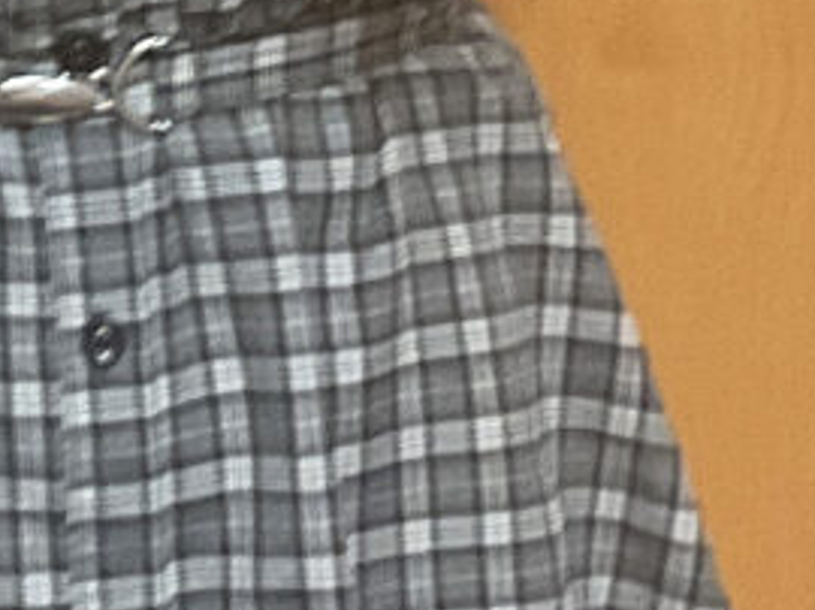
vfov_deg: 6.8
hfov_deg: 9.2
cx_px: 133
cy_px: -438
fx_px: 5057
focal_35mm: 215
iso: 200
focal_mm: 3
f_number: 1.8
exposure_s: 1/50
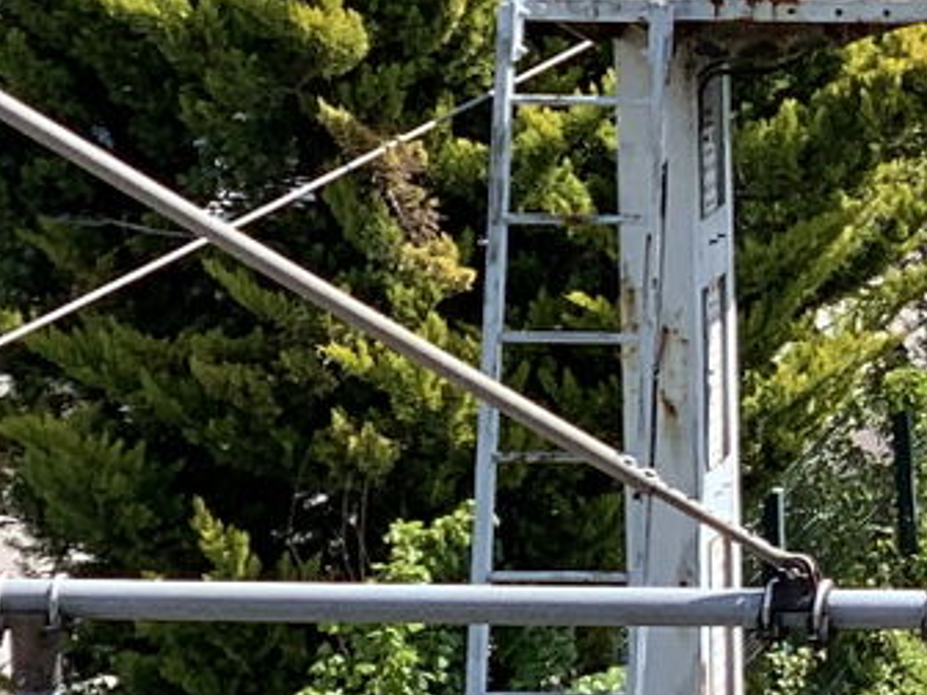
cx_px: 2585
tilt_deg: -7.4
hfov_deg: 6.2
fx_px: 7954
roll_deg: +0.7
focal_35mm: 297
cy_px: -36
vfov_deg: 5.0
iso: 16
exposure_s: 1/841
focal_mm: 6
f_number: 2.4
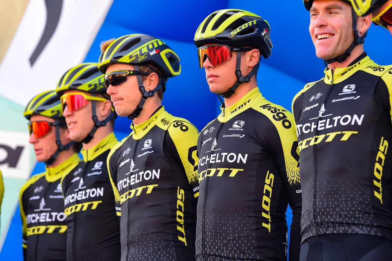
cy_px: 130
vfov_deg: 8.6
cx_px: 196
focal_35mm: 160
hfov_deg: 12.8
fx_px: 1741
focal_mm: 160
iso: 1000
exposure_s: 1/1000
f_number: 4
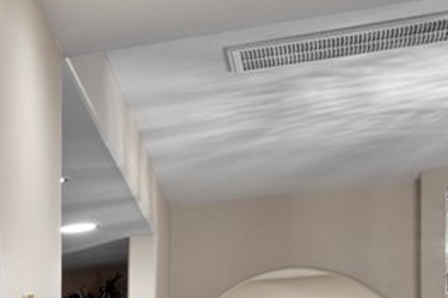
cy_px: 542
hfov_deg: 9.7
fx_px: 1542
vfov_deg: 10.4
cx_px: -1090
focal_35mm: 124
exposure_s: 1
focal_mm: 16
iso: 200
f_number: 9
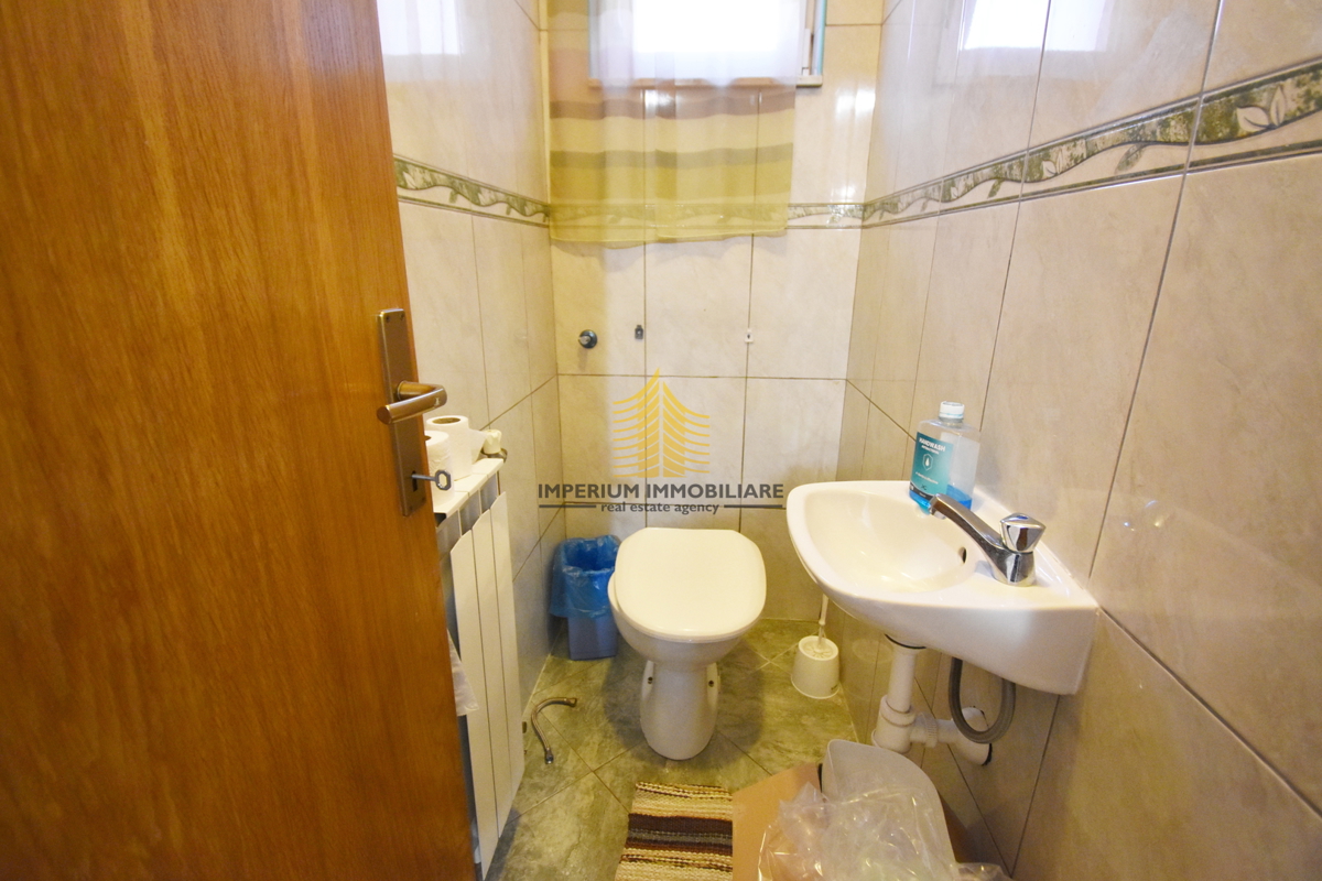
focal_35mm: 15
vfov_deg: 77.3
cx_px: 661
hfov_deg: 100.4
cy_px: 440
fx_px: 551
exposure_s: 1/15
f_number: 4.5
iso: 1800
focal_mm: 10
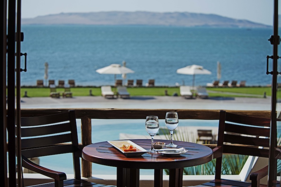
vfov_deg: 16.1
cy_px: 94
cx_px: 140
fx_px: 663
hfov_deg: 23.9
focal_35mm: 85
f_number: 5.6
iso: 200
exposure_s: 1/2500
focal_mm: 85
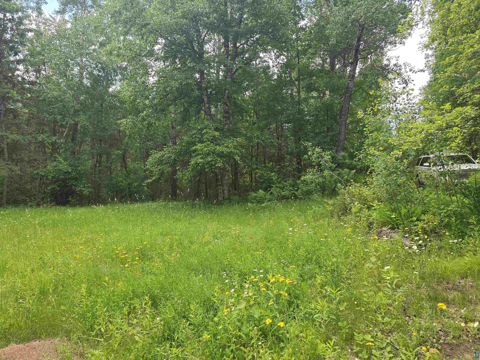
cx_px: 240
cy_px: 180
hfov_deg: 73.9
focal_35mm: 23
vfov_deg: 58.9
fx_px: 319
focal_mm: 6.3
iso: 12
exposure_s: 1/197
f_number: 1.7
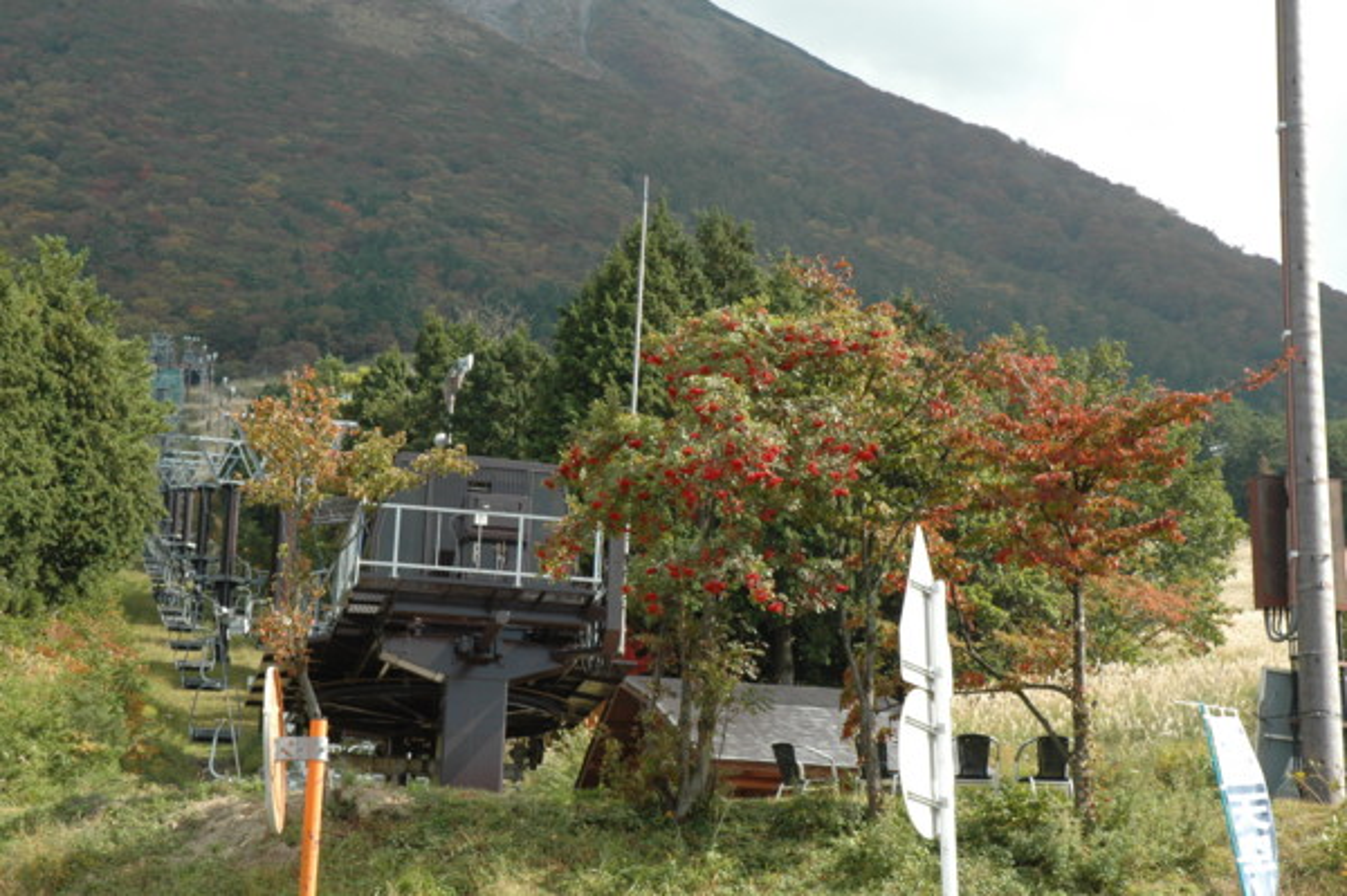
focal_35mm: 75
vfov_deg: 18.2
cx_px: 674
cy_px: 448
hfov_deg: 27.0
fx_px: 2804
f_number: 10
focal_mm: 50
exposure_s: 1/320
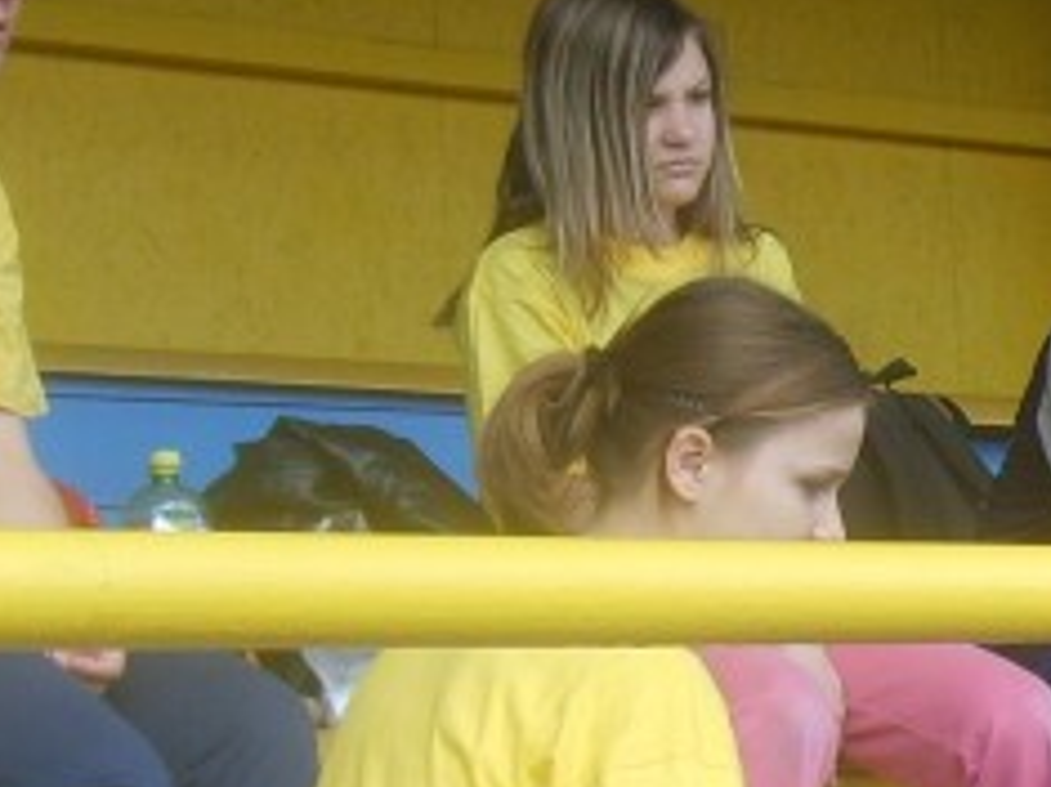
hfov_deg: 16.2
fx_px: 3611
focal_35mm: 119
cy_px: 675
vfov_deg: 12.4
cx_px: 1064
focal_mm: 5.8
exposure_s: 1/350
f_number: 2.8
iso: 50
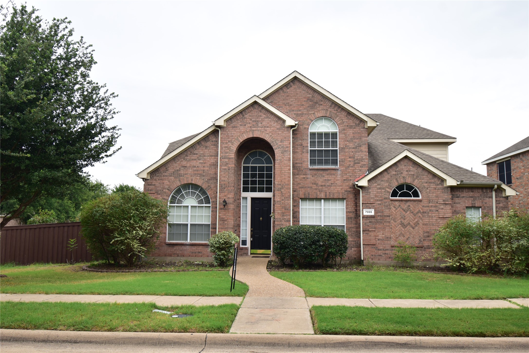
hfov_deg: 61.9
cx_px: 264
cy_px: 176
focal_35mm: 30
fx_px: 441
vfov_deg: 43.6
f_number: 7.1
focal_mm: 20
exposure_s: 1/80
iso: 100
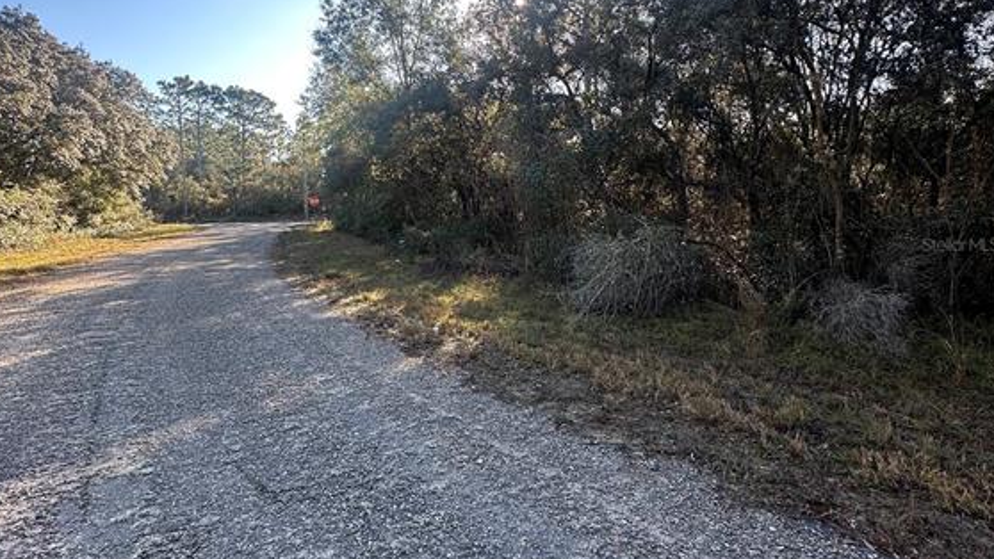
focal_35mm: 21
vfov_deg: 53.5
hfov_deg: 83.8
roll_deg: +0.9
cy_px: 244
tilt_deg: +1.3
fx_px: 554
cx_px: 490
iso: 40
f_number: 2.2
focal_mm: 2.22
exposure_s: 1/244
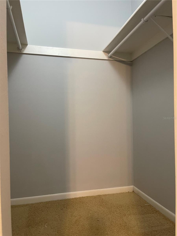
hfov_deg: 54.9
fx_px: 170
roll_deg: +0.5
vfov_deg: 69.4
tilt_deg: +1.1
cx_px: 88
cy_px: 118
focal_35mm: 25
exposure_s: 1/60
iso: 320
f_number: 1.6
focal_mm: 5.1
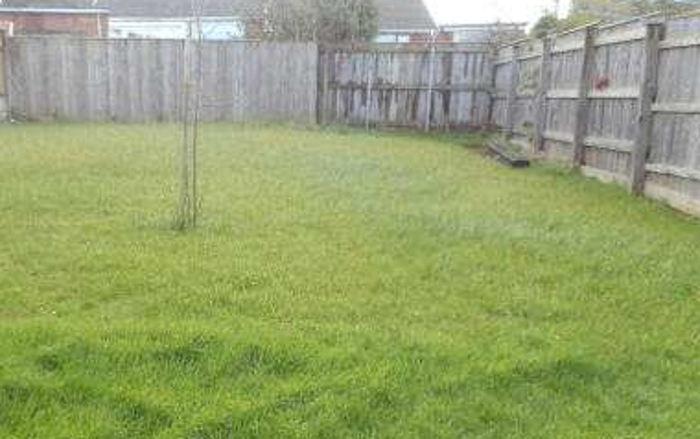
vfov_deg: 32.6
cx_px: 209
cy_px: 291
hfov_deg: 49.1
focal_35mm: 39
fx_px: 744
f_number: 3
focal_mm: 4.2
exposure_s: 1/125
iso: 80
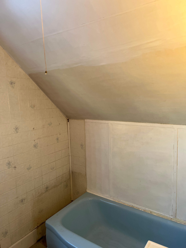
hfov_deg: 53.1
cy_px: 124
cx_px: 93
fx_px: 186
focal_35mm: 26
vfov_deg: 67.3
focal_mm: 5.7
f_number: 1.5
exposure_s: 1/60
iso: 80
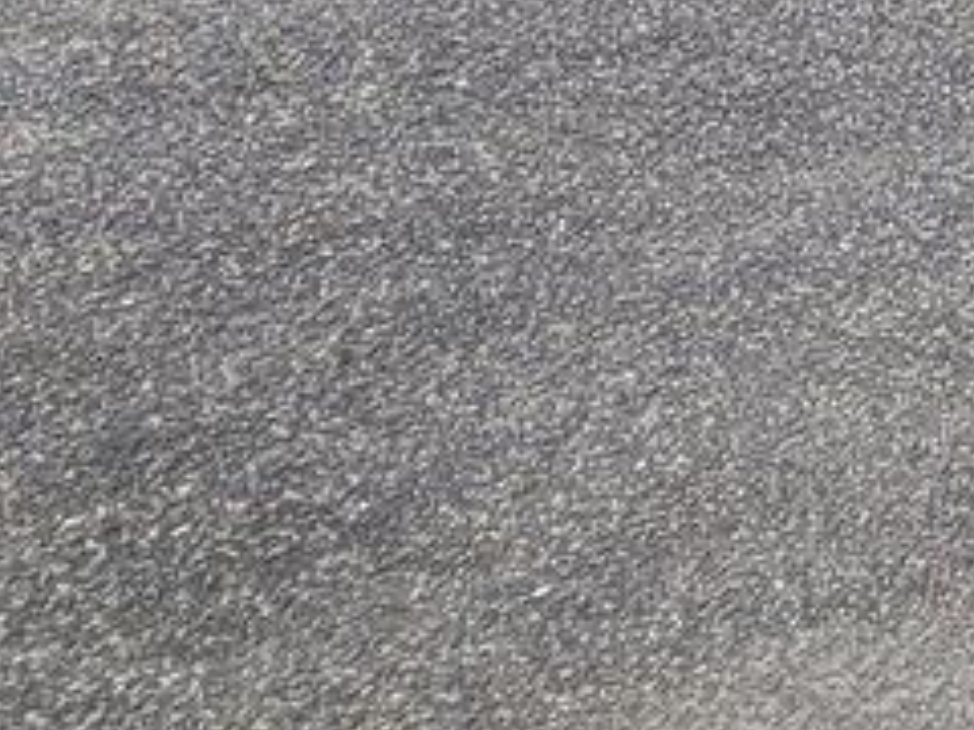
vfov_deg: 15.4
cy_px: -710
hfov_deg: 16.1
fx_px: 2195
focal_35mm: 78
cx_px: 2163
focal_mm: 2.2
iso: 50
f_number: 2.2
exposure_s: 1/1472
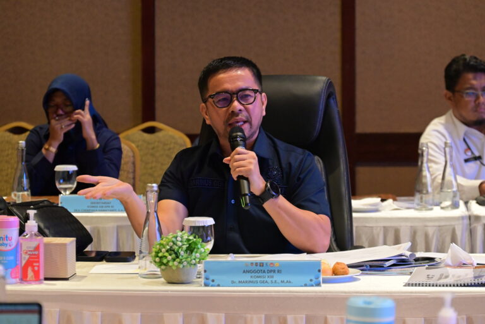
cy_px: 162
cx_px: 242
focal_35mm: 130
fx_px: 1752
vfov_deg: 10.6
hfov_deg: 15.8
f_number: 6.3
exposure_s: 1/50
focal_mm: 130
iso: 8000
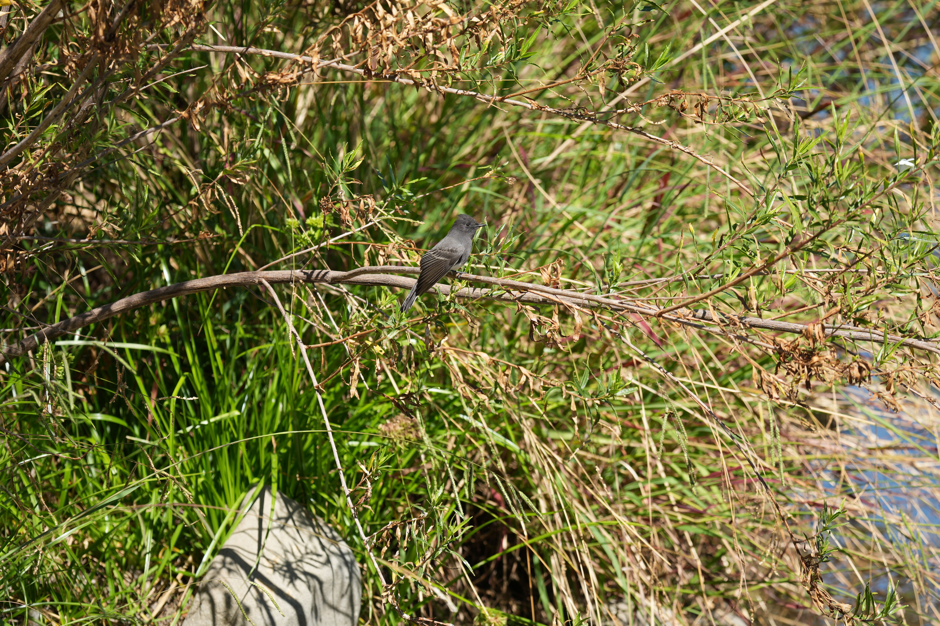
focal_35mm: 600
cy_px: 313
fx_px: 15665
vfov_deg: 2.3
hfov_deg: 3.4
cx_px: 470
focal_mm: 400
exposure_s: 1/800
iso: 200
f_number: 4.5
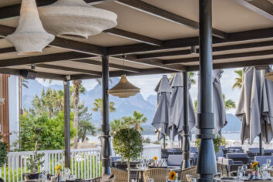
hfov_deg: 28.8
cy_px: 143
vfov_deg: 19.3
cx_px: 106
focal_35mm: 70
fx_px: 531
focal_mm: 20.9
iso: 640
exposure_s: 1/250
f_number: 8
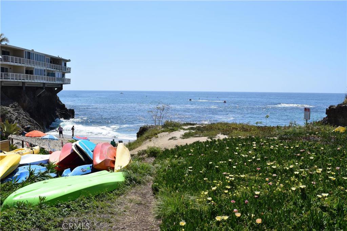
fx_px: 318
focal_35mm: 33
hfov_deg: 57.2
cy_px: 116
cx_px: 174
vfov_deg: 40.0
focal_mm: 22
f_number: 10
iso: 200
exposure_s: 1/400
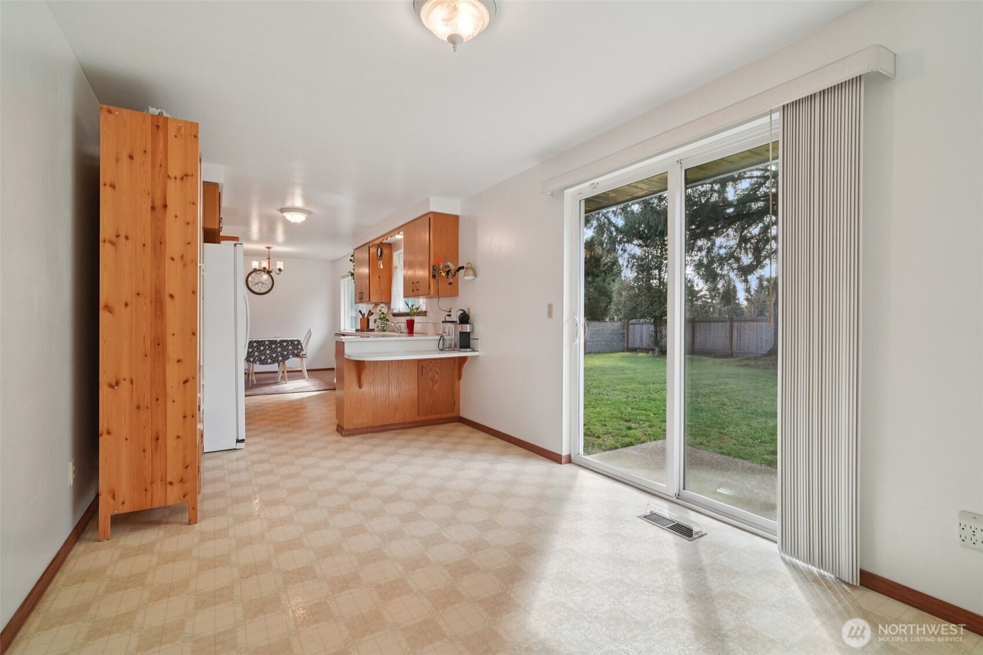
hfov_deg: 96.7
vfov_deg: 73.7
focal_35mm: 16
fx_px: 437
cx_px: 492
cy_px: 328
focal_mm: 16
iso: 1600
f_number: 8
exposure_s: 1/160
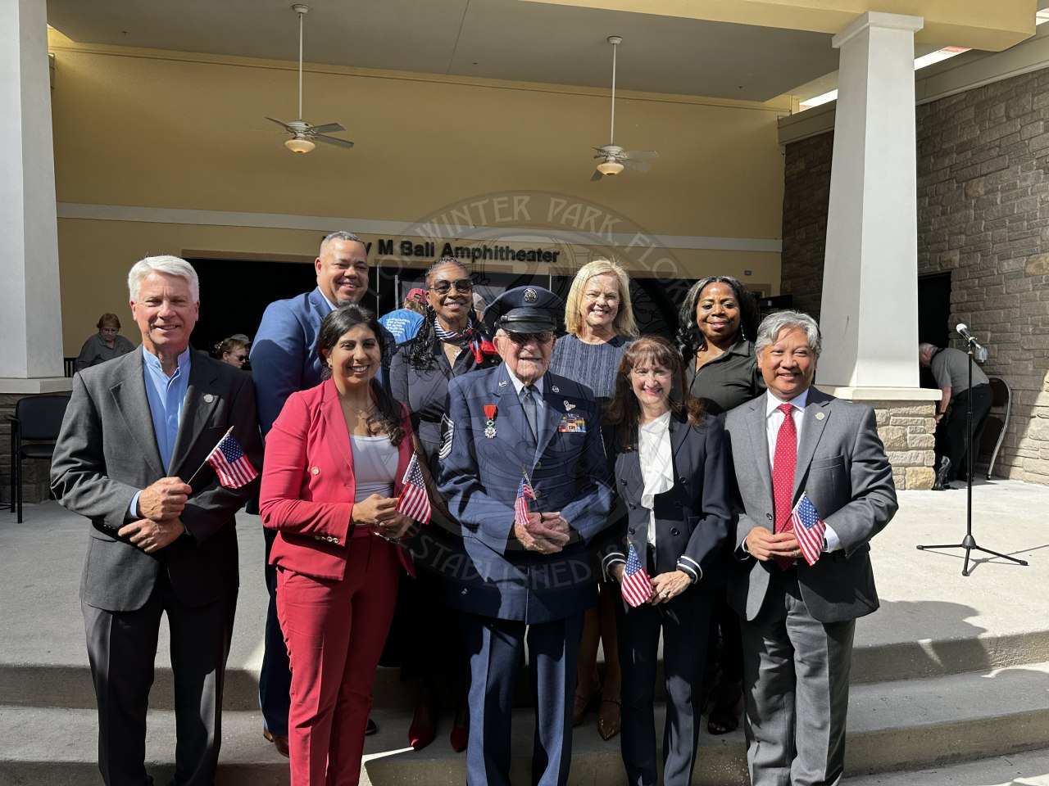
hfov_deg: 71.6
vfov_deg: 56.8
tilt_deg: -2.4
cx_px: 524
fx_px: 727
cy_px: 393
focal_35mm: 24
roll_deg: -1.6
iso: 80
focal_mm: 6.86
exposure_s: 1/2110
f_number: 1.78
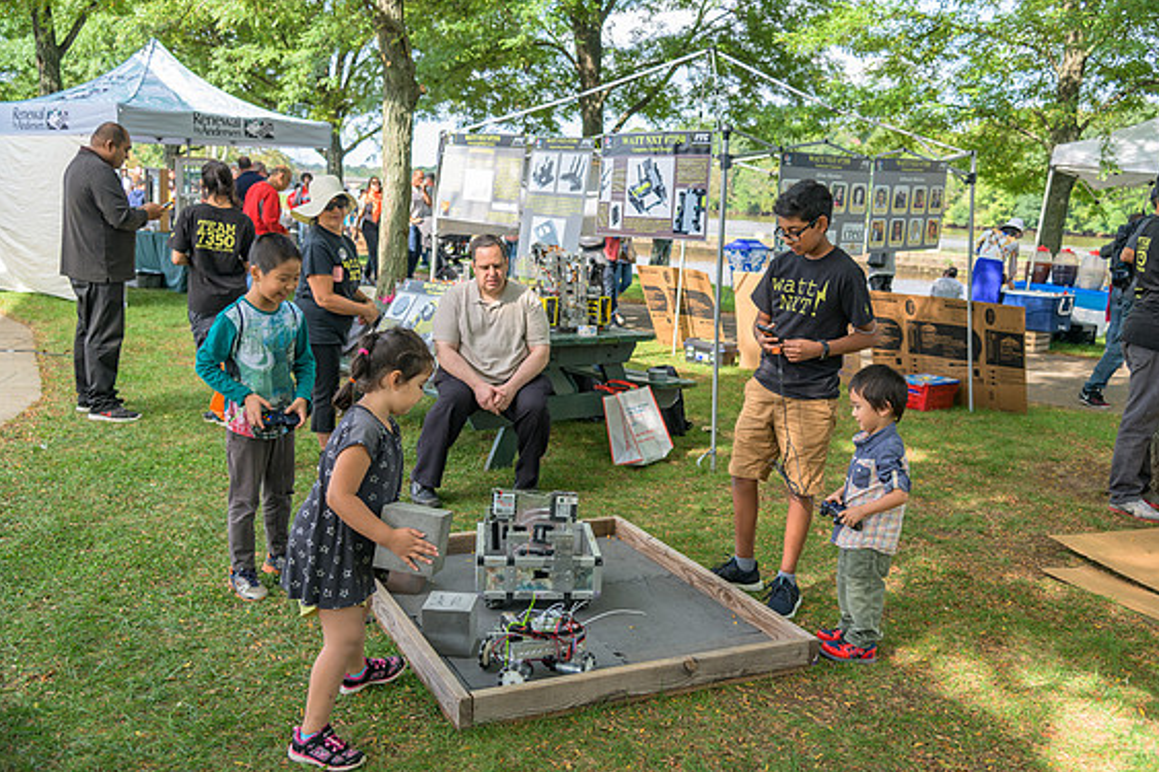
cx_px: 595
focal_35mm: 33
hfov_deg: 57.2
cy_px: 380
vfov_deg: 39.9
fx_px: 1062
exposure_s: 1/200
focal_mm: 32
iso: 250
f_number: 4
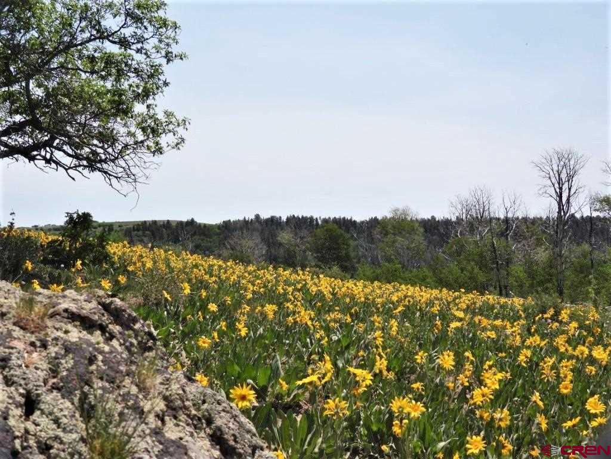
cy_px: 230
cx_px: 306
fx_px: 830
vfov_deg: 30.9
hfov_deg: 40.4
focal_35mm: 47
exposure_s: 1/2000
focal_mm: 8.4
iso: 100
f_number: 3.2
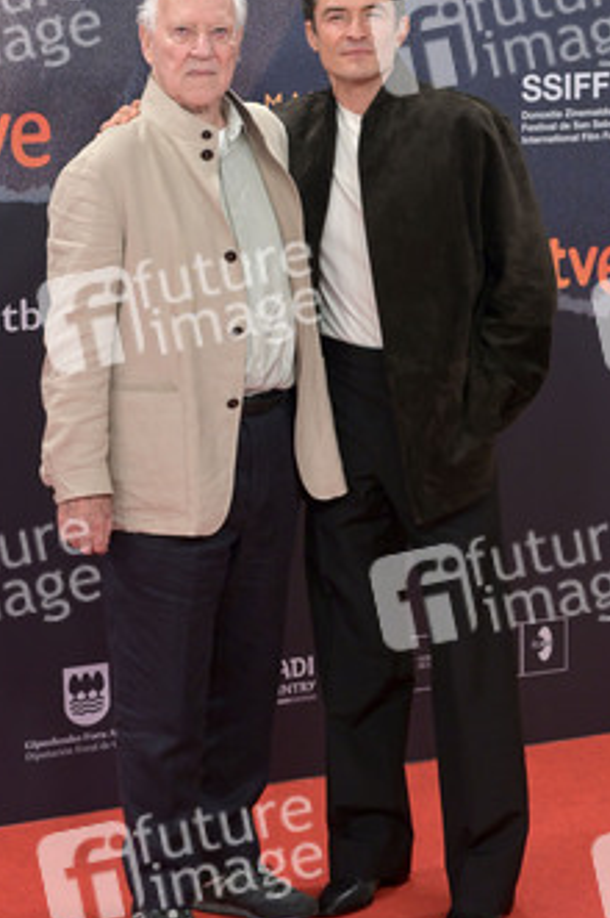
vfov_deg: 20.6
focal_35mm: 99
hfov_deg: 13.8
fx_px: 2521
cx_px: 261
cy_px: 447
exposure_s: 1/400
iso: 1250
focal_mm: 82
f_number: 5
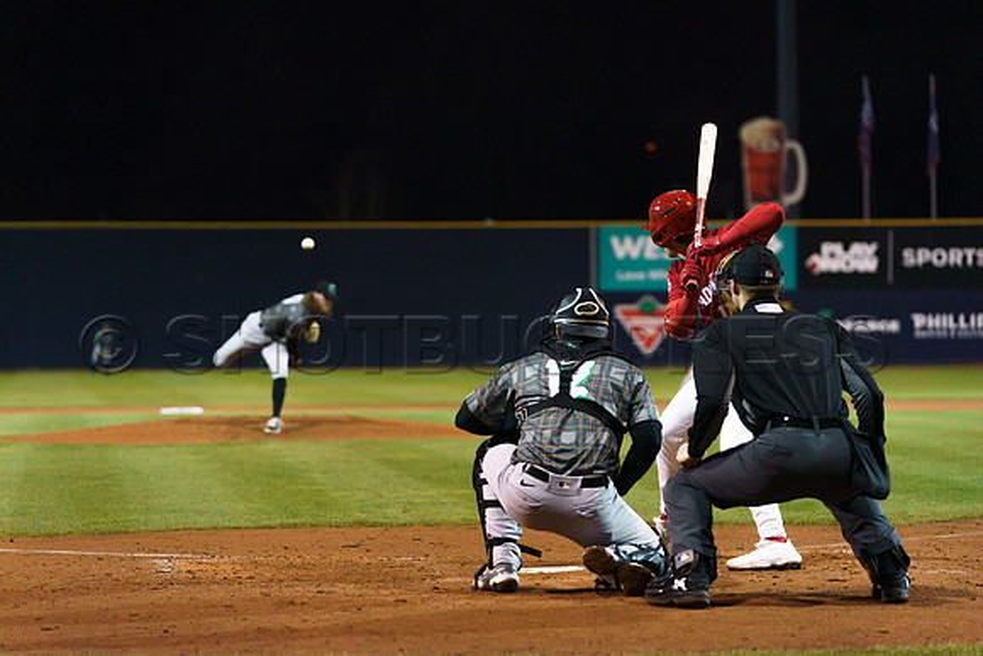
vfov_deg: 11.1
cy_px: 328
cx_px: 492
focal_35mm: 124
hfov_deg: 16.5
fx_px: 3387
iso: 2000
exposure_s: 1/1000
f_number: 3.2
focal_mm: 124
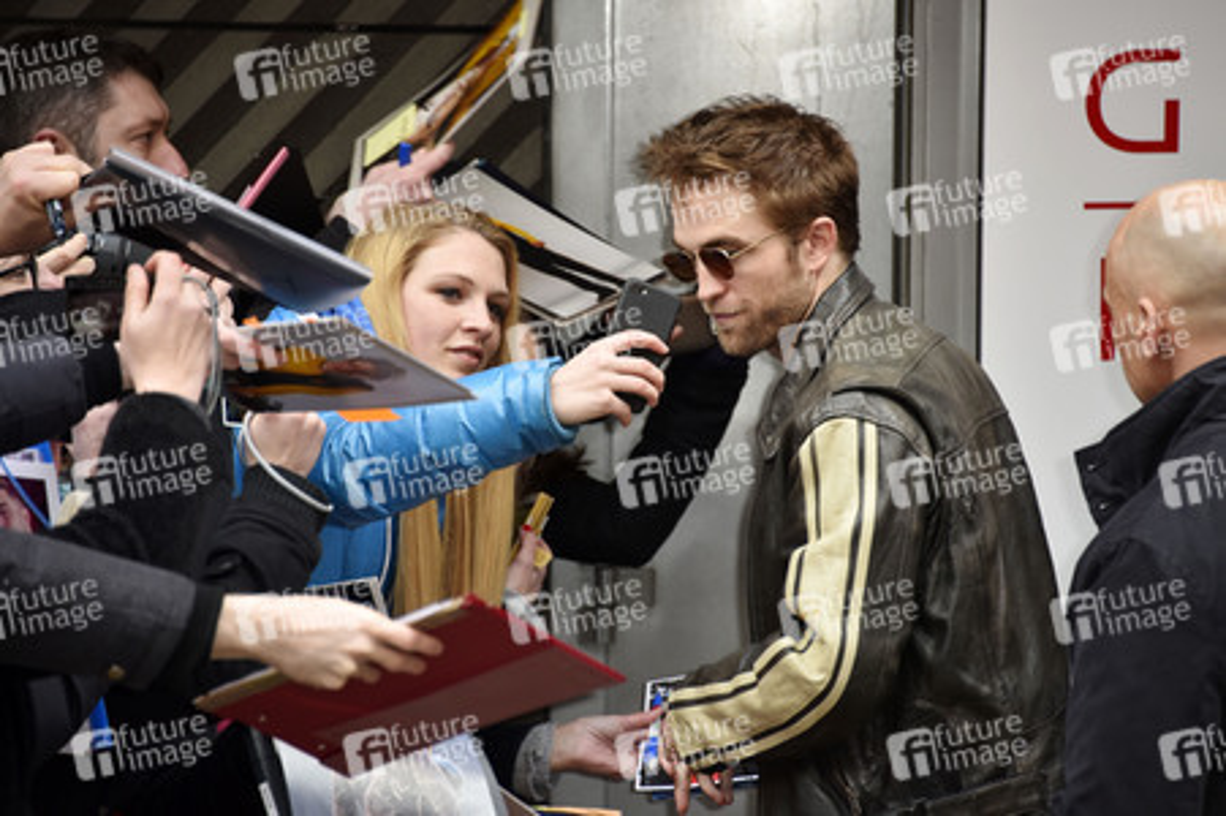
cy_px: 408
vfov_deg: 4.6
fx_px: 10209
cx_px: 613
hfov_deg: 6.9
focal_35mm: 300
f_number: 5.6
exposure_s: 1/125
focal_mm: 300
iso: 400
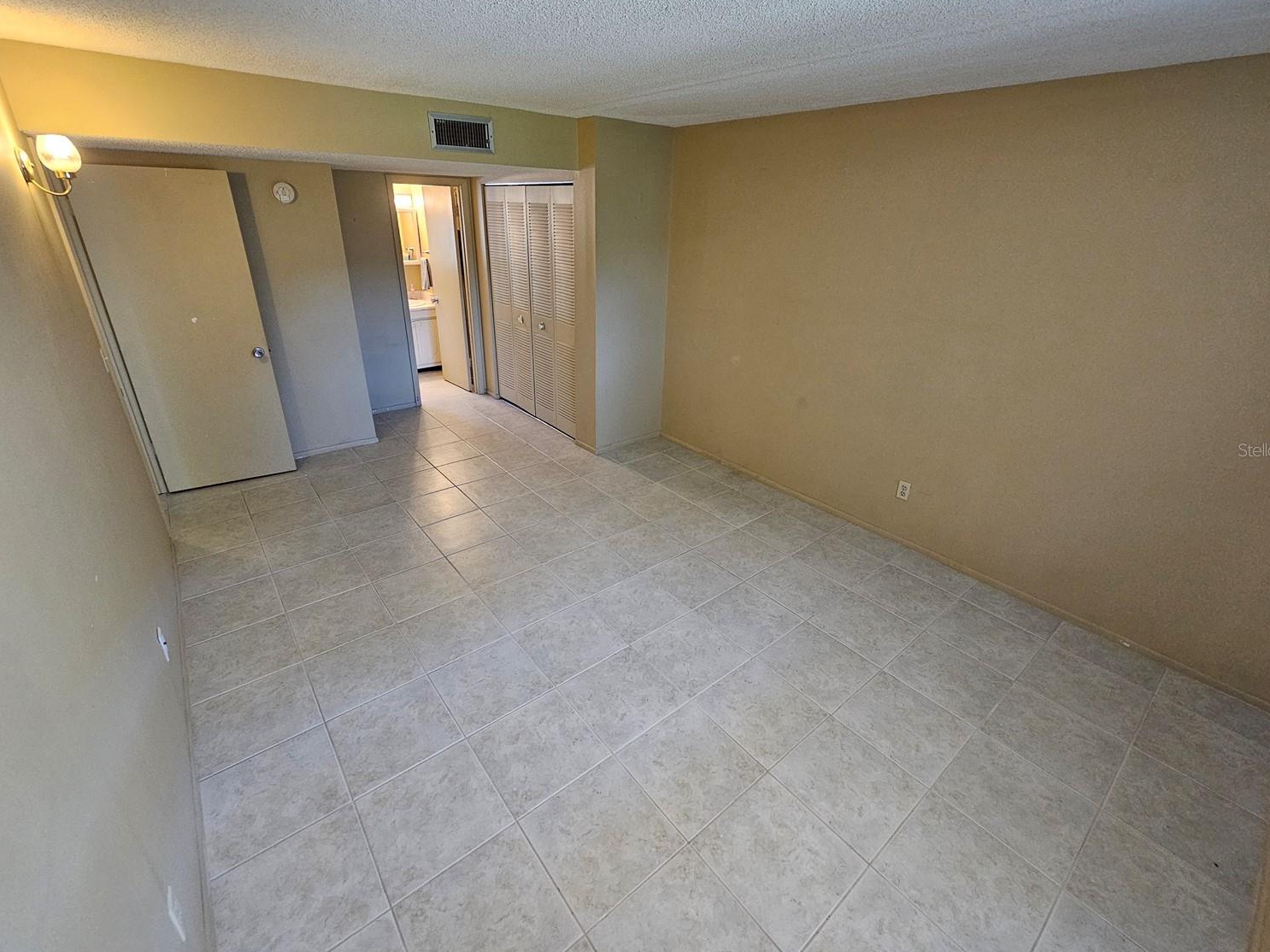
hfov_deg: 102.1
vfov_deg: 85.6
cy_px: 450
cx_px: 635
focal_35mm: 14
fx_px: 514
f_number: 2.2
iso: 320
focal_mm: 2.2
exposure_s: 1/40
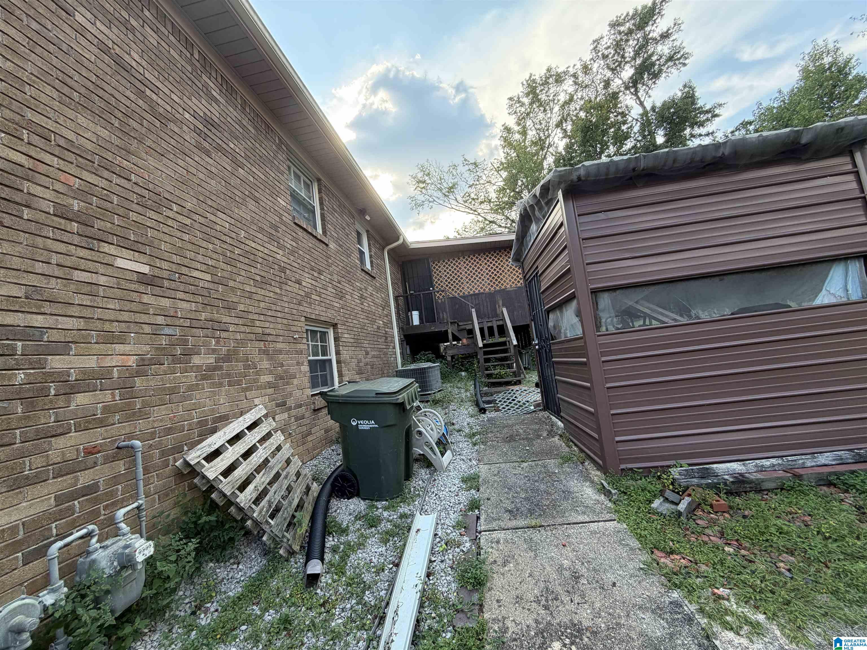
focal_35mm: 14
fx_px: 351
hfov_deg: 102.1
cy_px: 325
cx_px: 434
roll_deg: +7.8
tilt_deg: +6.0
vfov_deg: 85.7
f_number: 2.2
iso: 50
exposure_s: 1/150
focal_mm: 2.22
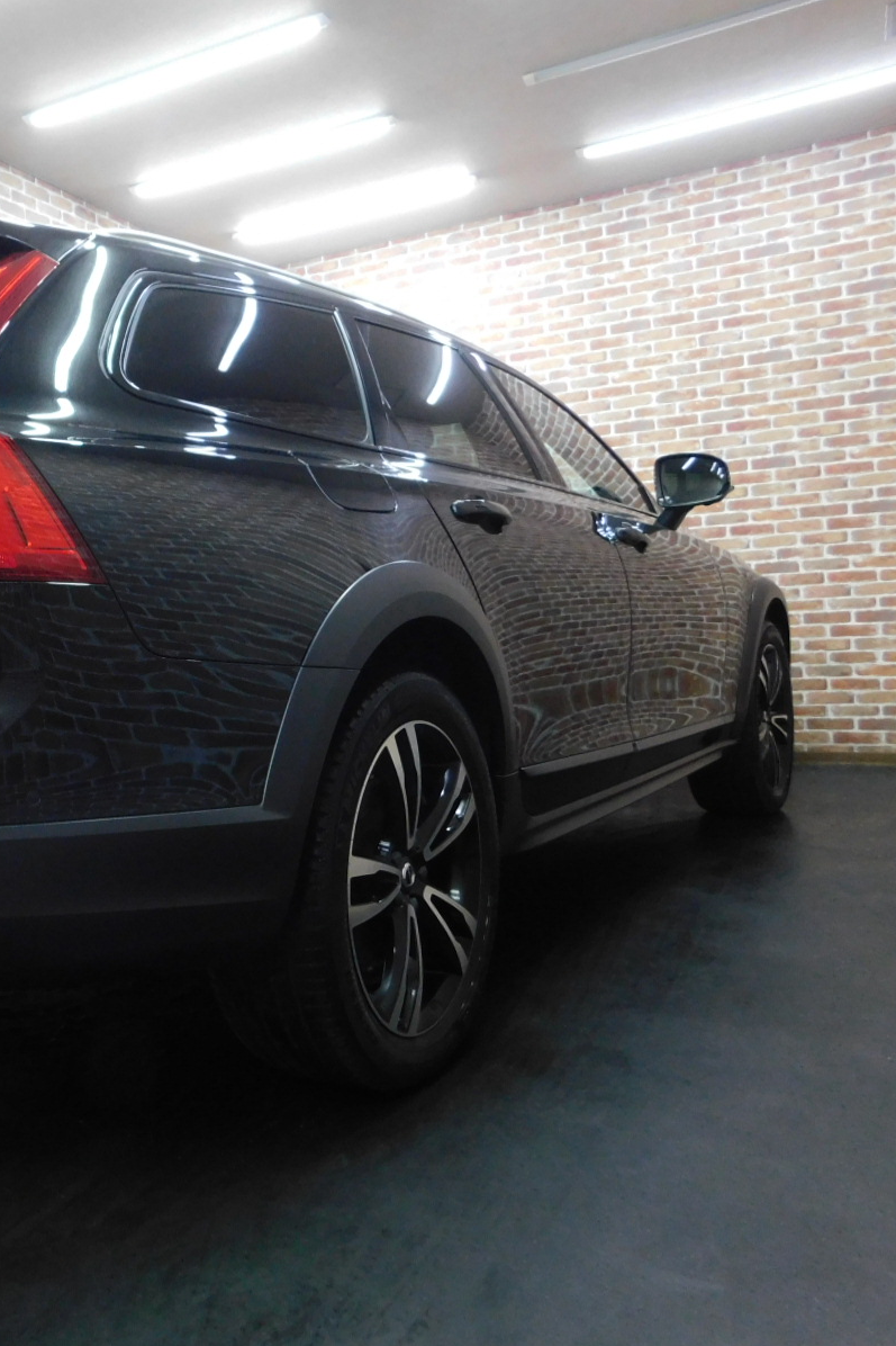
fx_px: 1195
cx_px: 60
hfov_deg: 37.8
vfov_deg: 58.7
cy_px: 674
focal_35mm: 32
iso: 320
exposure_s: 1/30
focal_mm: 4
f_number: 3
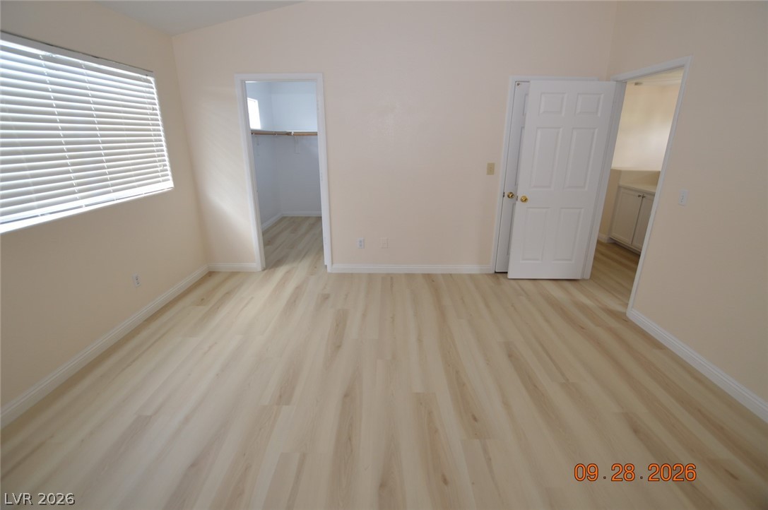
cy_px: 255
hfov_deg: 100.5
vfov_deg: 77.2
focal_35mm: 15
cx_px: 384
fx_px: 320
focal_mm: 10
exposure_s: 1/60
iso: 400
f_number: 4
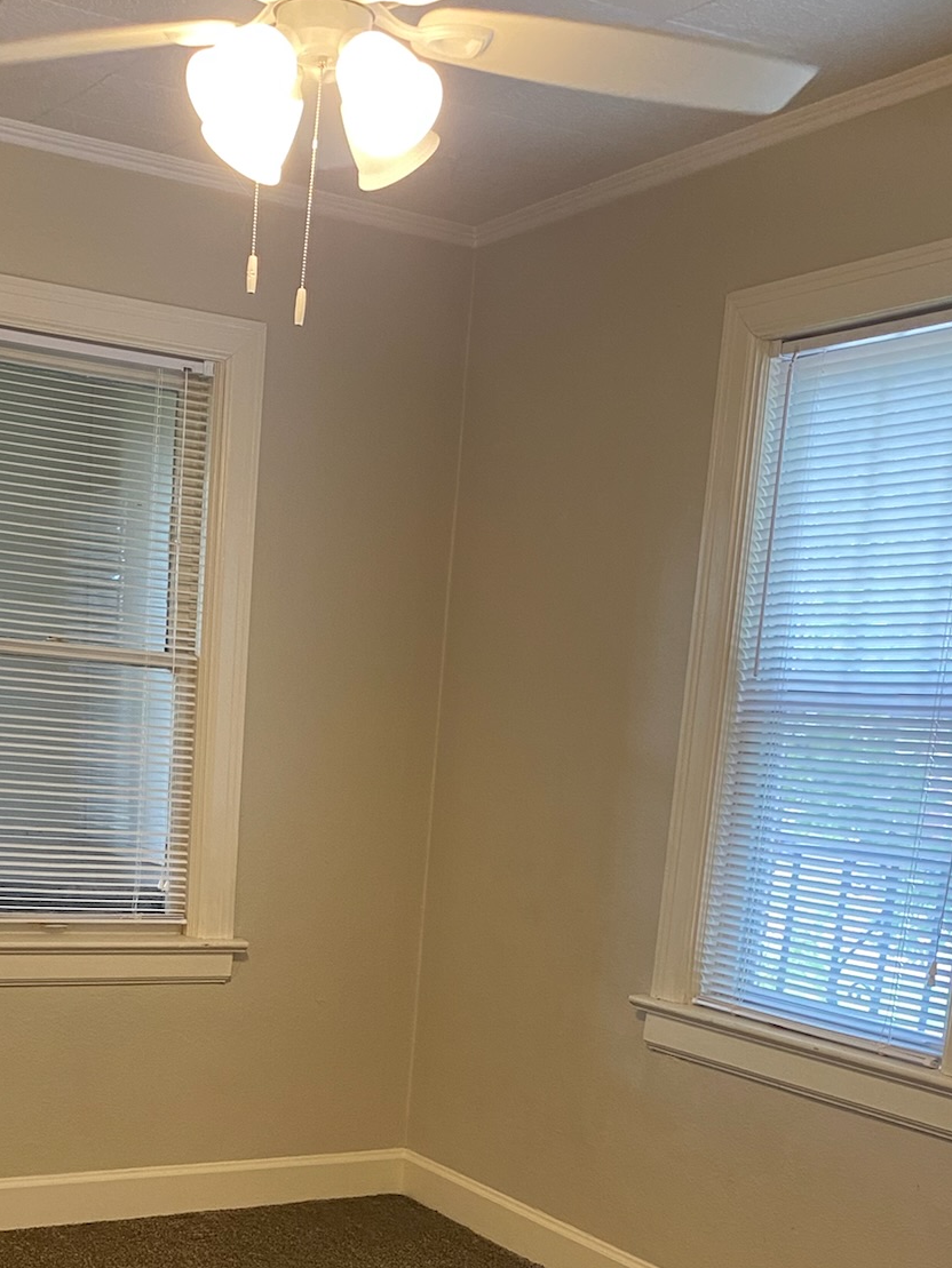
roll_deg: -4.1
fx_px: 1760
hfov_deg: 30.1
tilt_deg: -13.1
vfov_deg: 37.5
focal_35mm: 48
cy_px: 1103
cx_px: 325
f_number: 1.8
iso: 160
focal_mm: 4.25
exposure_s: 1/60
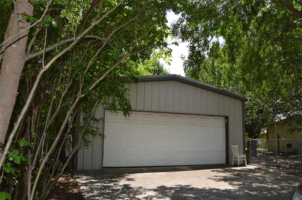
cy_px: 100
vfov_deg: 47.8
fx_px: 226
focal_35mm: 27
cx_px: 151
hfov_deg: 67.4
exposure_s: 1/200
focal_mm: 18
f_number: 5.6
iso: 100
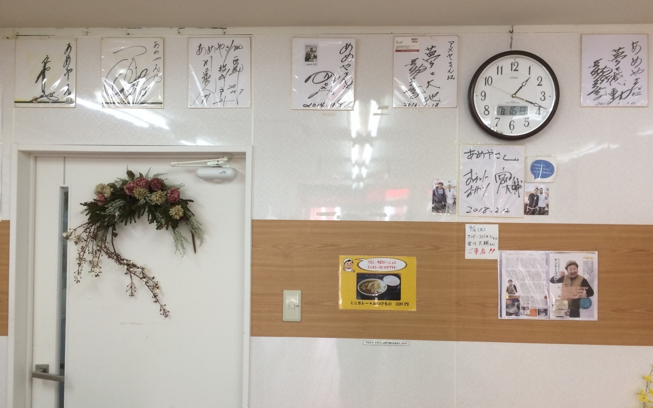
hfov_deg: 61.2
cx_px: 325
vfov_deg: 40.6
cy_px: 214
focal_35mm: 31
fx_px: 552
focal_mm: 4.15
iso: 32
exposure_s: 1/30
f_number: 2.2
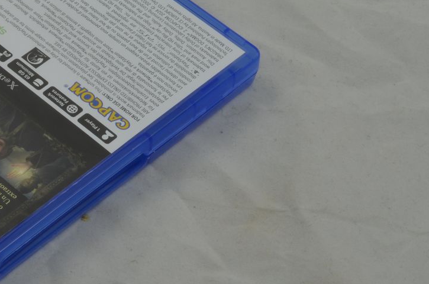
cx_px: -44
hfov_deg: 13.5
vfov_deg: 9.2
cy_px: 109
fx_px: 1772
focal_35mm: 149
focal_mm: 40
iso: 100
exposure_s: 1/3
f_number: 20
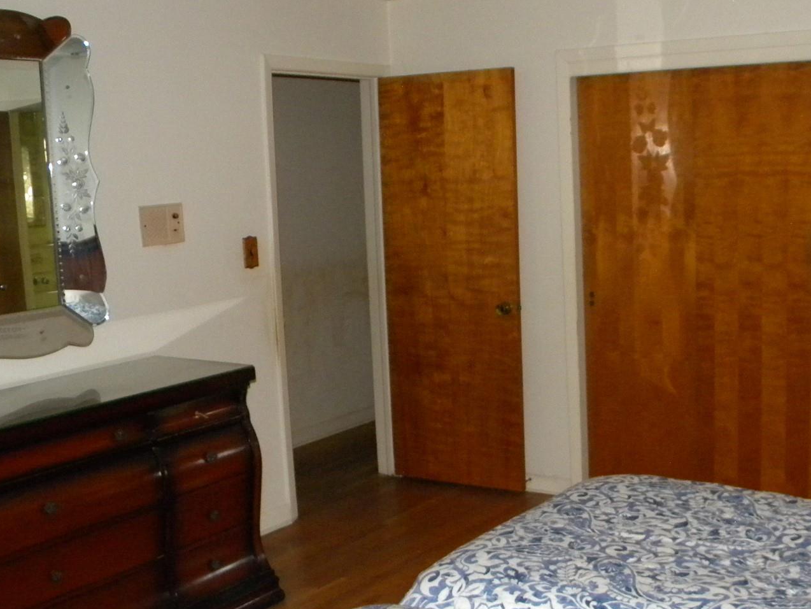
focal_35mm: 45
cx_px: 556
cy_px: 356
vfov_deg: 32.1
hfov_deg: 41.4
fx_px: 1054
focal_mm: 5
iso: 400
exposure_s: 1/26
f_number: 3.5
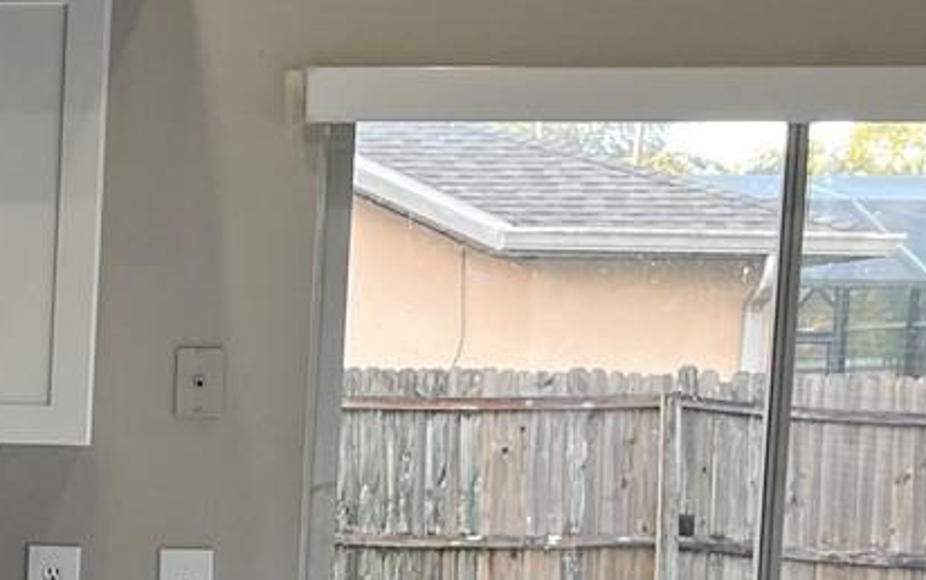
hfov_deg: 17.7
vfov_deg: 12.1
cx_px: -409
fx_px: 2702
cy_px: 625
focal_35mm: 107
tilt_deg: -6.0
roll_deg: -1.3
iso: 125
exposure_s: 1/120
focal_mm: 5.1
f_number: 1.6
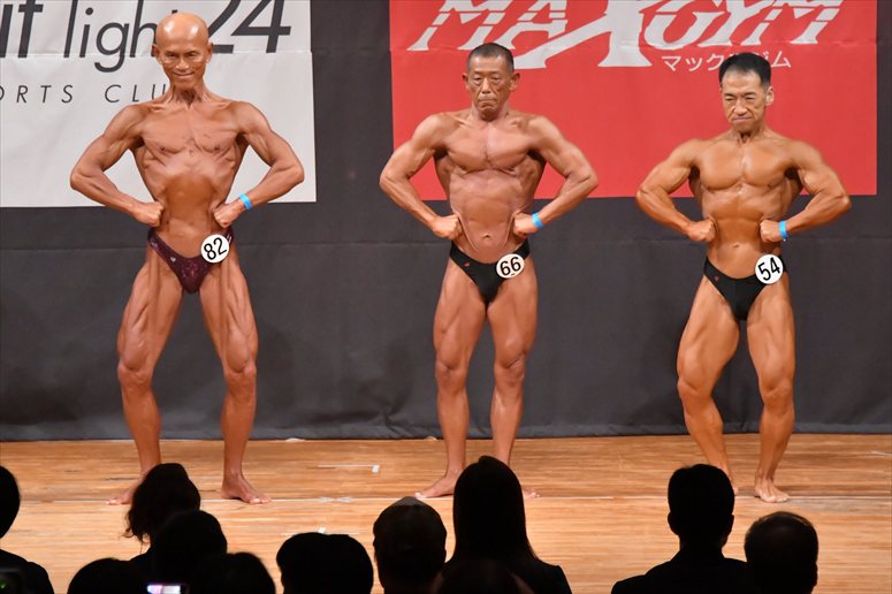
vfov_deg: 5.1
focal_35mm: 270
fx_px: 6687
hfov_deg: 7.6
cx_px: 446
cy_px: 297
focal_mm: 180
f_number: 5.6
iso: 10000
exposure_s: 1/400
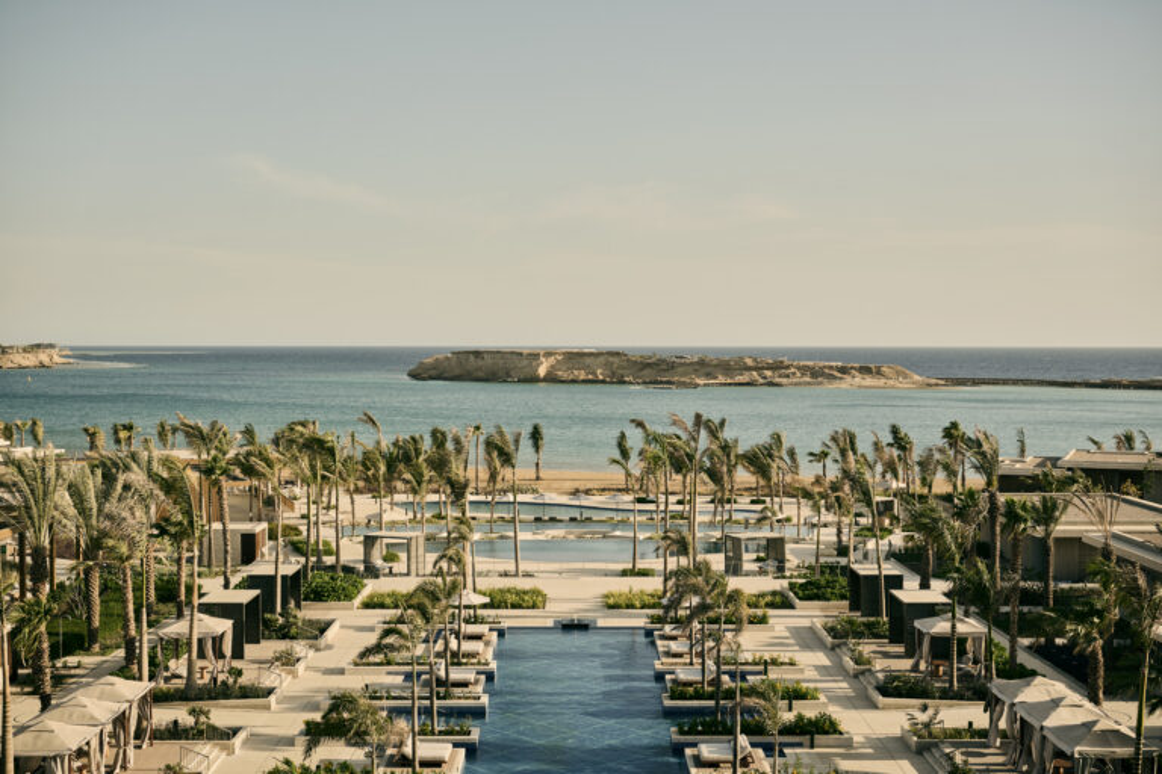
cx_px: 581
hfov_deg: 45.4
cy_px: 387
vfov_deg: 31.2
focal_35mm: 43
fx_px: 1388
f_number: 5.6
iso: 100
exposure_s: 1/320
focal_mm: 43
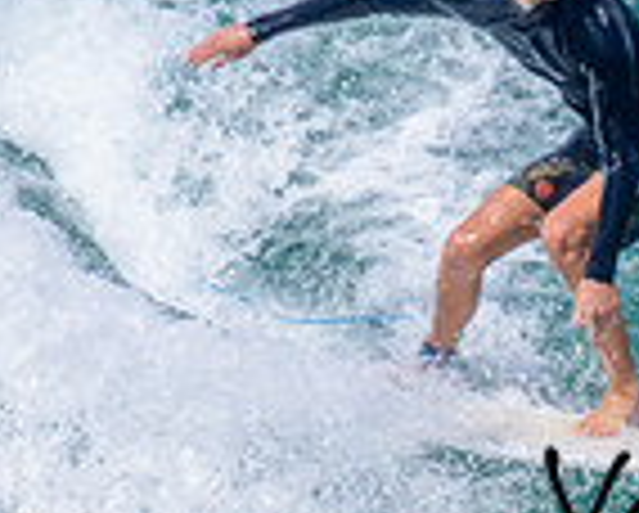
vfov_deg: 0.4
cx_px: 807
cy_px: 355
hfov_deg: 0.5
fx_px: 79407
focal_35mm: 4193
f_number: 11
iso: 560
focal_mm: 800
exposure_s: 1/2000
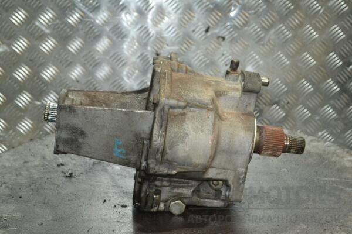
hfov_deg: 31.9
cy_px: 117
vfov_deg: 21.6
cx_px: 176
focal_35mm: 63
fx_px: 616
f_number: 5.3
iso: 2800
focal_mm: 42
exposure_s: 1/60
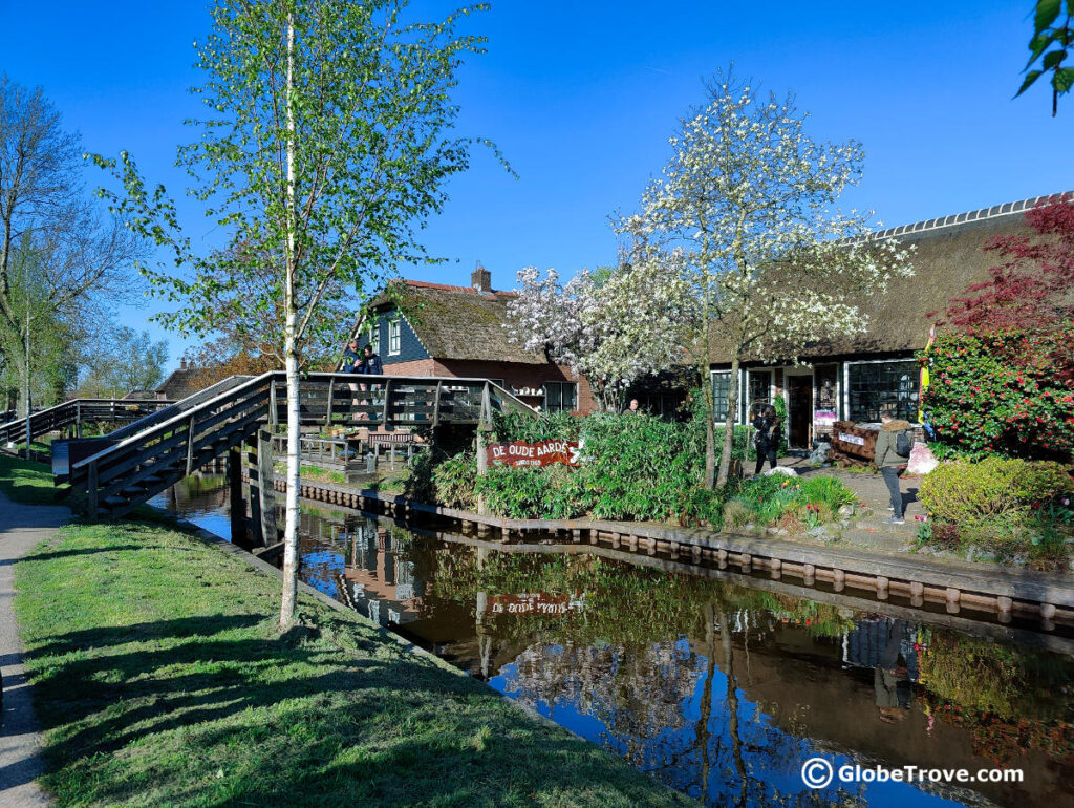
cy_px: 404
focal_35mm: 23
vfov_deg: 59.0
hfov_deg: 73.9
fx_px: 714
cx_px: 537
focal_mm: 6.06
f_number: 1.8
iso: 50
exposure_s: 1/1593
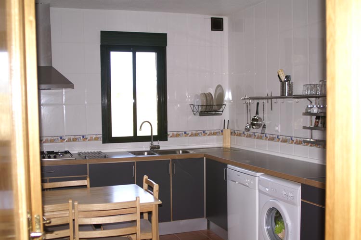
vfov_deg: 31.9
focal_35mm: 42
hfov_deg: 46.4
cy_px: 120
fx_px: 421
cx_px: 180
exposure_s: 1/80
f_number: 4
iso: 200
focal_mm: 28
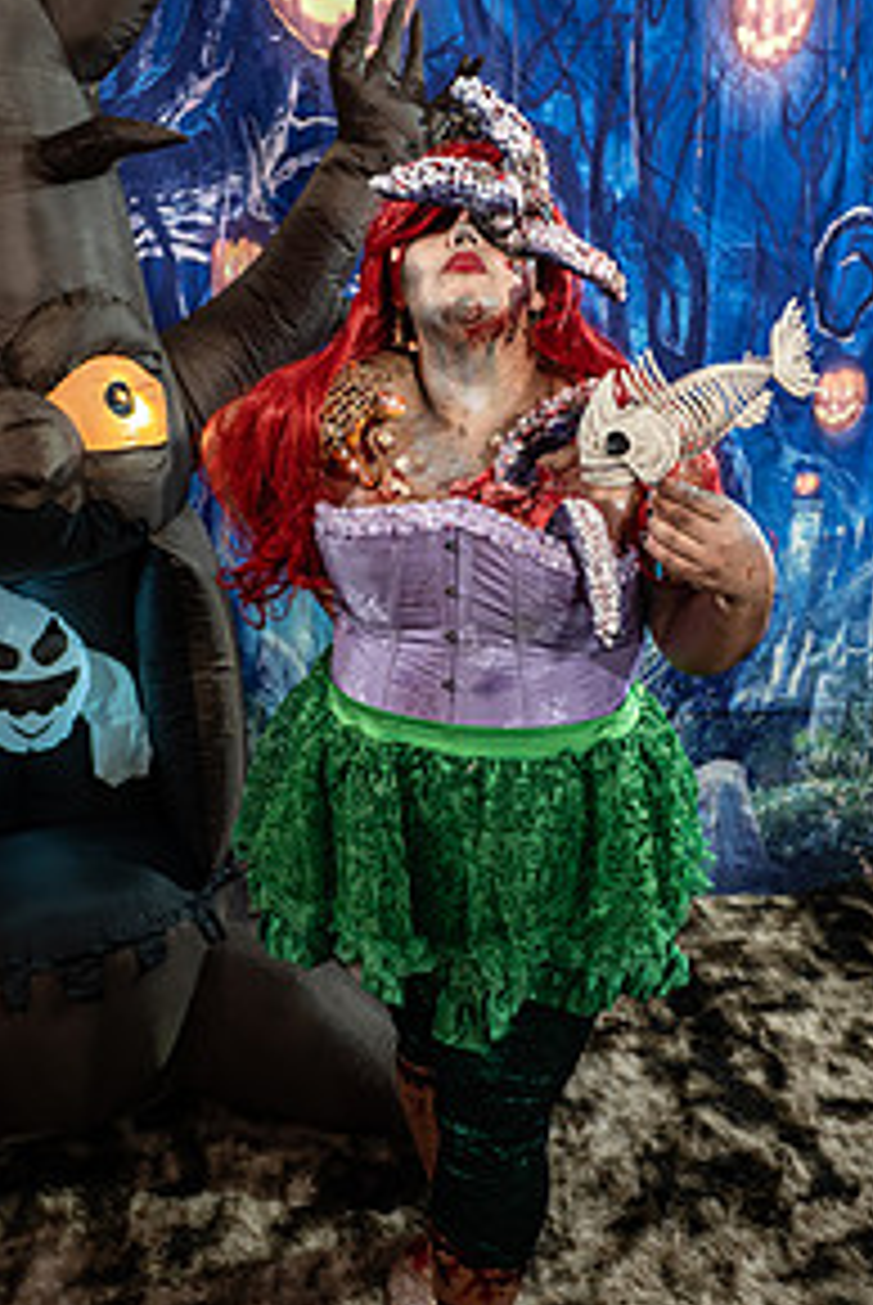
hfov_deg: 42.4
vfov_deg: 60.0
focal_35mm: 31
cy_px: 742
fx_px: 1125
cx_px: 418
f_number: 2.8
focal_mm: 20
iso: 1000
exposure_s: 1/80
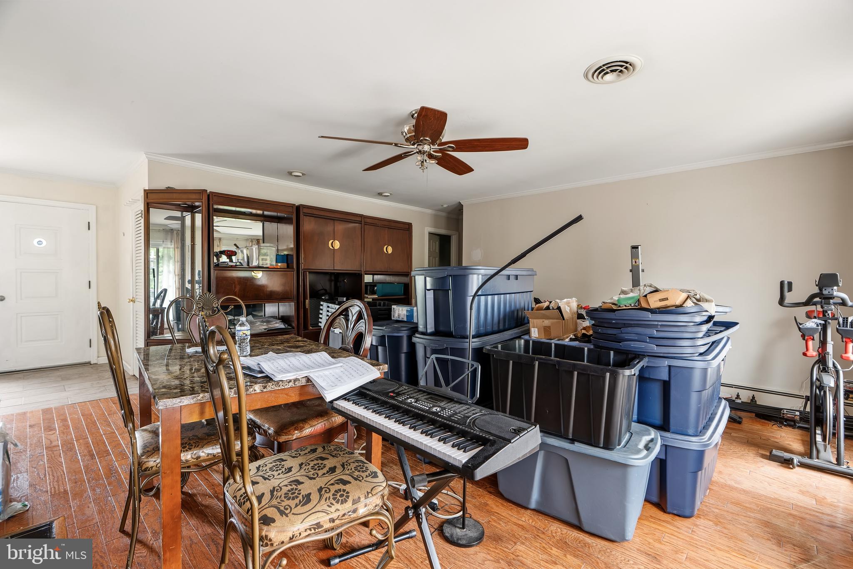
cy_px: 284
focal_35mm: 16
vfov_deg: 73.7
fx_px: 379
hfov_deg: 96.7
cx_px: 426
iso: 250
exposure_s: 1.6
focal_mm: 16
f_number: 5.6
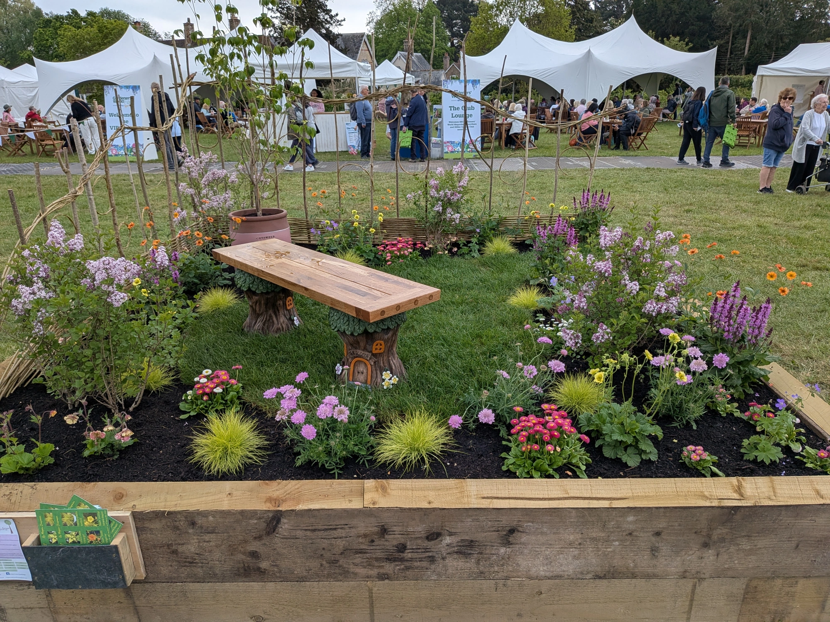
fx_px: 575
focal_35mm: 24
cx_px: 415
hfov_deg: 71.6
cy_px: 311
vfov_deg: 56.8
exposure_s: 1/616
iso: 29
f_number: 1.7
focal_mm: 4.53
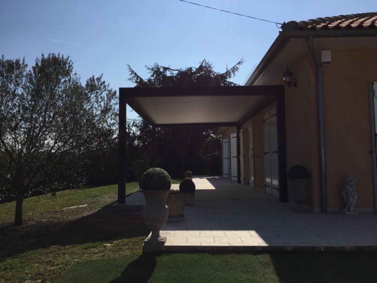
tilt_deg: +3.6
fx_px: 316
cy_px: 142
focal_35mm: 29
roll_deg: +0.2
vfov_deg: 48.2
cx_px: 188
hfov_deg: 61.7
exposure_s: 1/4405
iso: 32
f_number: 2.2
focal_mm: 4.15
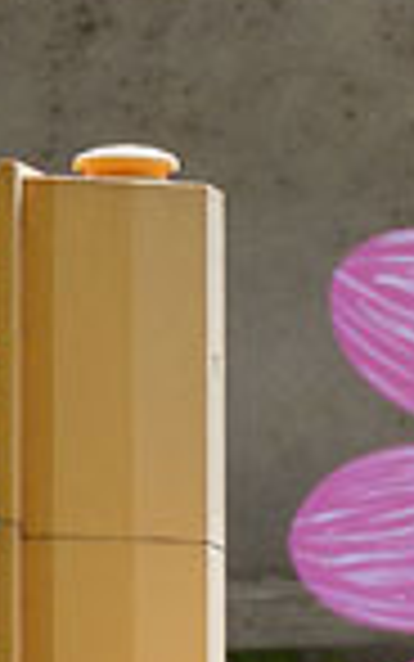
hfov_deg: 0.9
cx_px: 720
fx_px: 26042
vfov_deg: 1.5
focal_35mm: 1444
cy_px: 570
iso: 100
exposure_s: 1/320
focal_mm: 77.8
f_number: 5
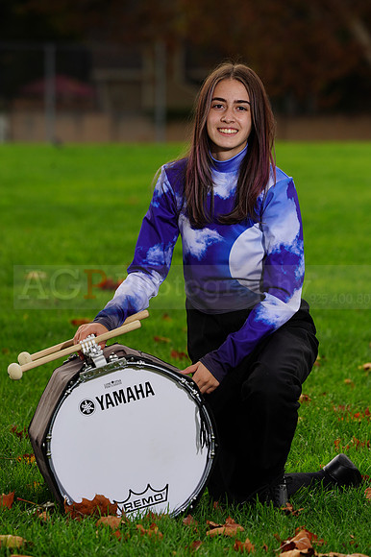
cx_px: 186
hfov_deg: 4.8
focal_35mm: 288
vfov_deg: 7.2
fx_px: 4457
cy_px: 278
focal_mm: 288
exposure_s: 1/160
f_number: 8
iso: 160
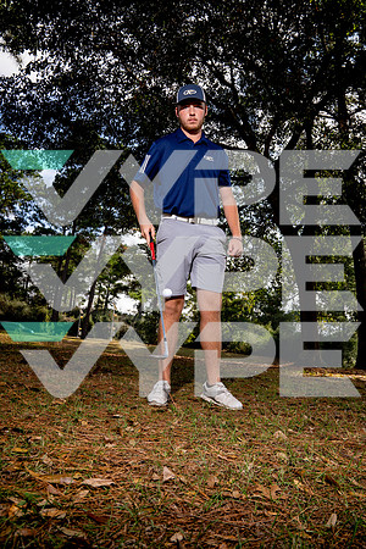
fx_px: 427
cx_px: 183
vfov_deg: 65.5
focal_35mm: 28
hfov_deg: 46.4
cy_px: 274
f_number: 8
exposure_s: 1/250
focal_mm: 28
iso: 160
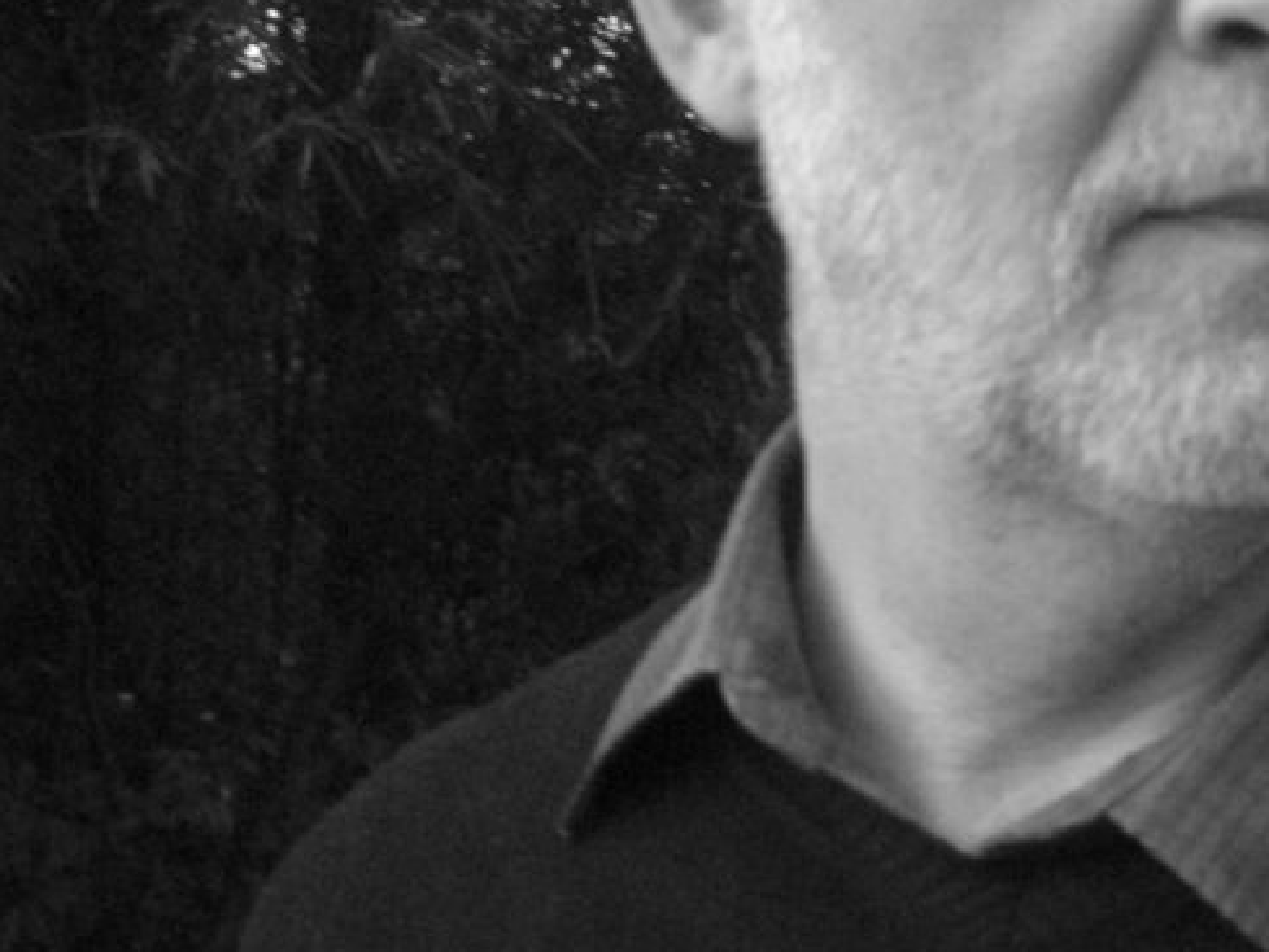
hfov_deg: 22.1
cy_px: 289
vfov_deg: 16.7
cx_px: 950
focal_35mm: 88
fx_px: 3227
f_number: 2.8
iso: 800
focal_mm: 7.9
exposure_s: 1/50
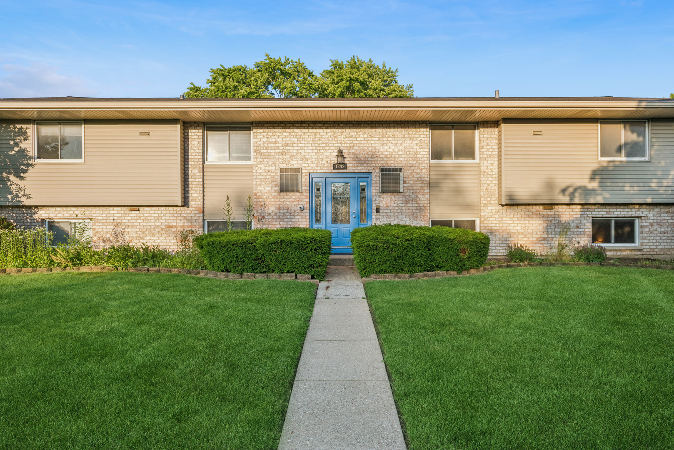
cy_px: 225
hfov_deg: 71.5
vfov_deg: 51.3
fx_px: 468
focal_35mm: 25
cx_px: 337
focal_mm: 25
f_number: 8
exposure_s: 1/250
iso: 400
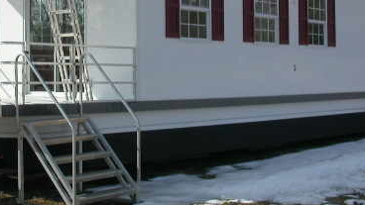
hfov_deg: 29.2
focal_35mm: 72
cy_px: 55
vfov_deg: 16.7
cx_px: 122
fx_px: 697
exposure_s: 1/324
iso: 100
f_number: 7.5
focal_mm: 7.85
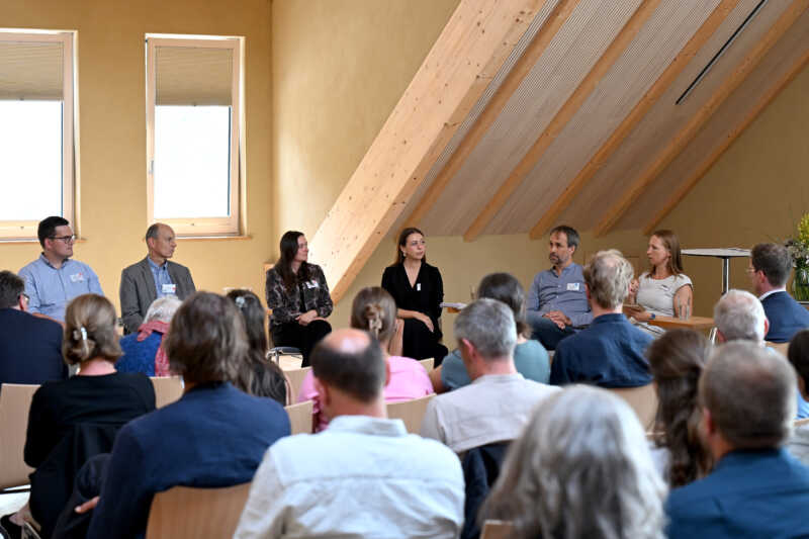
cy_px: 270
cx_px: 404
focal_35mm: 70
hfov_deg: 28.8
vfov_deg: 19.4
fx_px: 1573
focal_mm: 70
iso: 1600
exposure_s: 1/160
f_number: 4
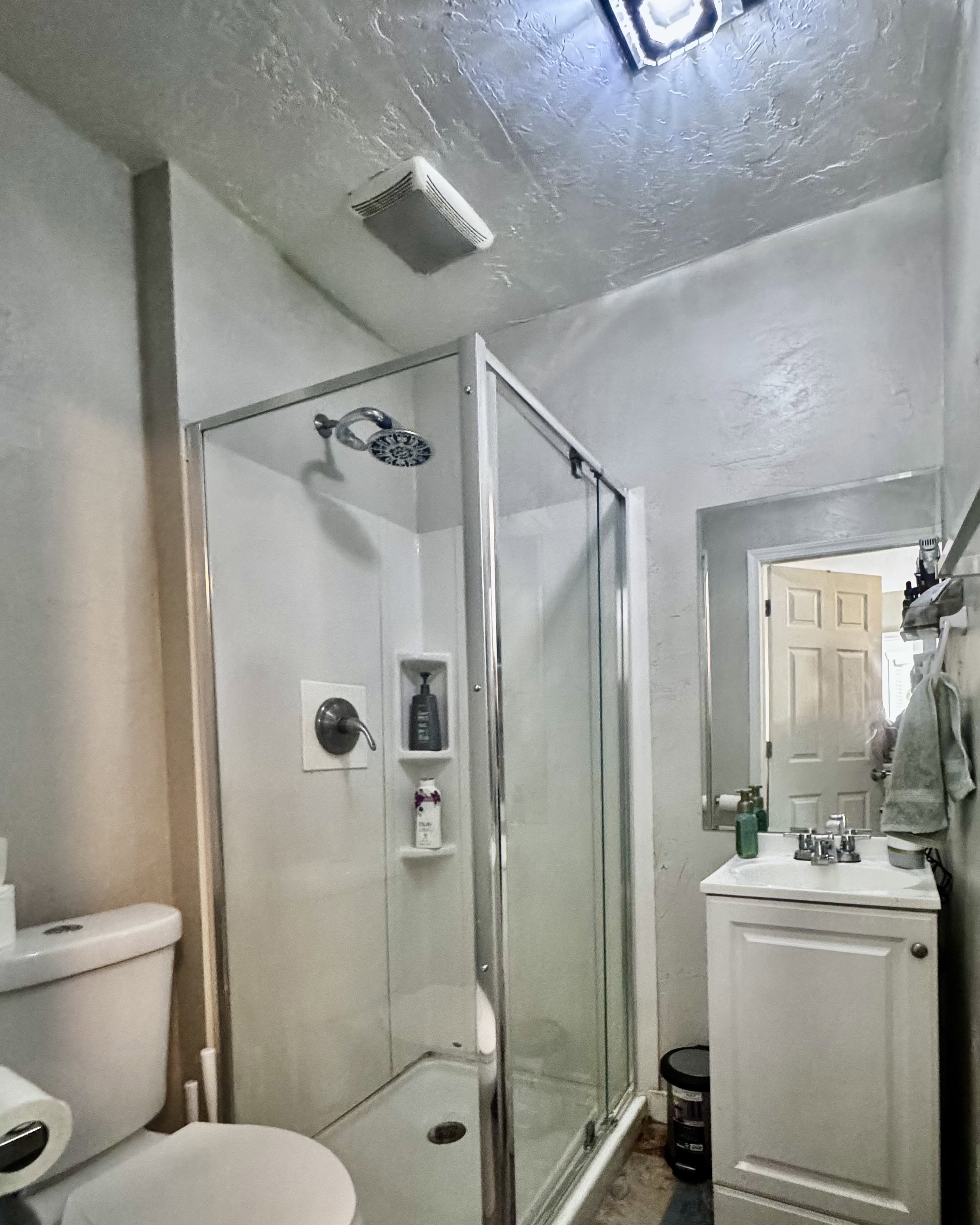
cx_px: 579
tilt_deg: -1.9
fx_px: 653
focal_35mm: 18
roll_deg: +1.7
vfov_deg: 84.9
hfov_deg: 73.2
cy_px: 758
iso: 1250
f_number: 2.2
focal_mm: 2.22
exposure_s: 1/60
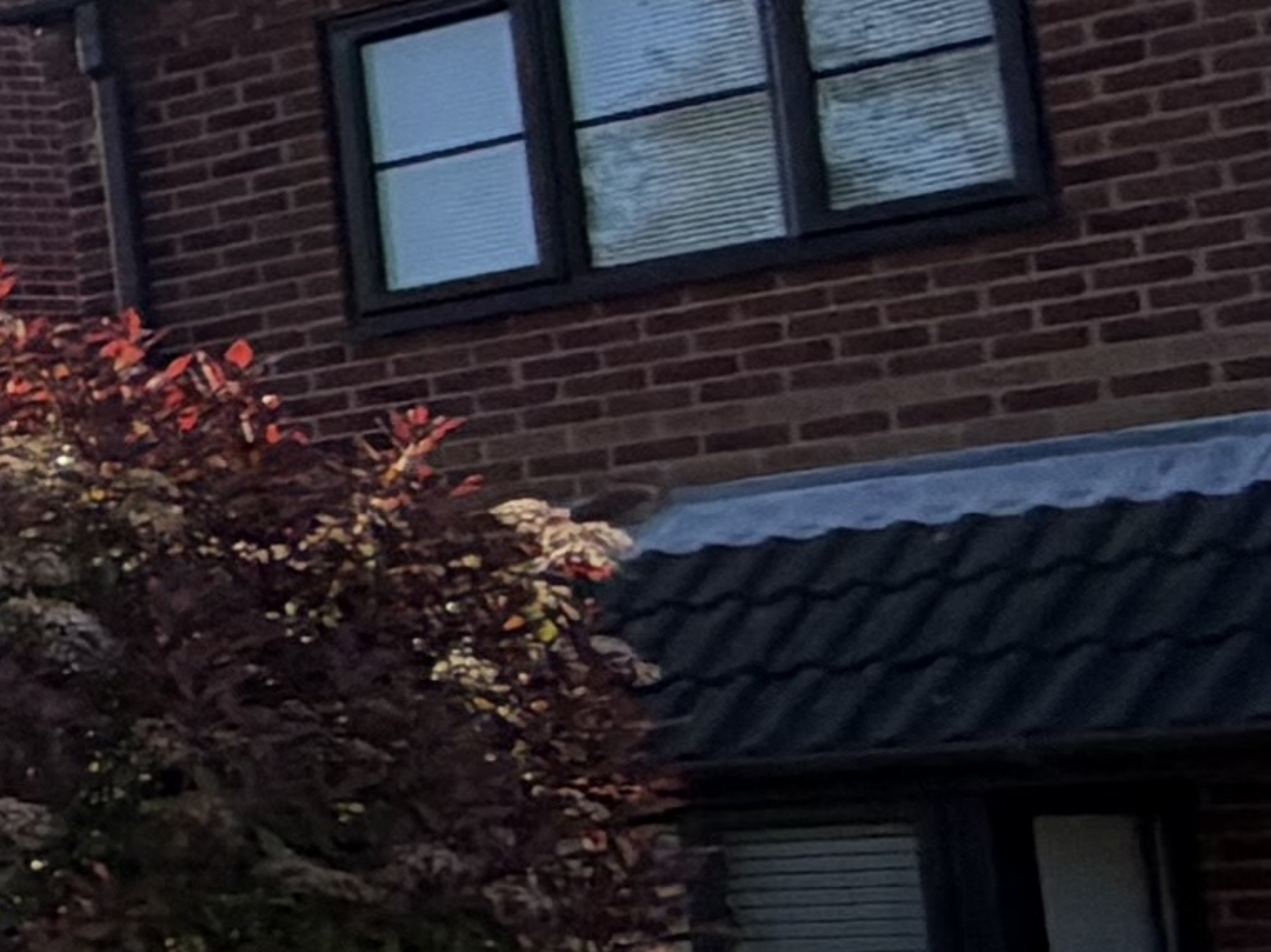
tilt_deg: +6.0
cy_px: 724
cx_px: -3278
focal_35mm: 105
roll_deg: +1.4
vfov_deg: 14.0
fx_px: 3854
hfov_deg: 9.3
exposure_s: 1/770
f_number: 2.2
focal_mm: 2.22
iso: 32
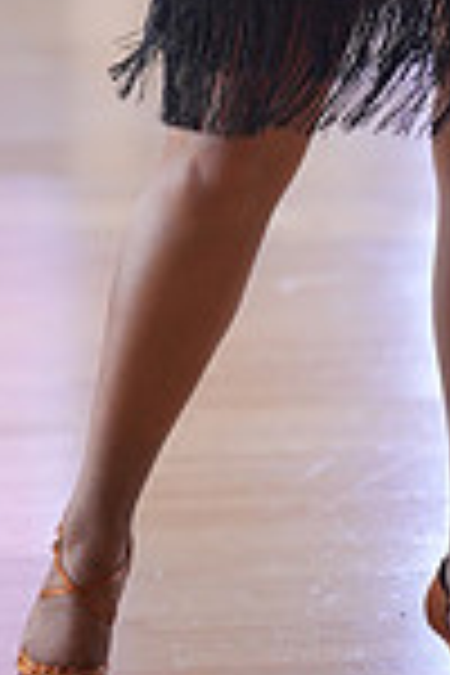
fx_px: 4631
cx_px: 313
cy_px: -266
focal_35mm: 247
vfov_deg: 8.2
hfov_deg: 5.6
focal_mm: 64
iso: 1600
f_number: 2
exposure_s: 1/500
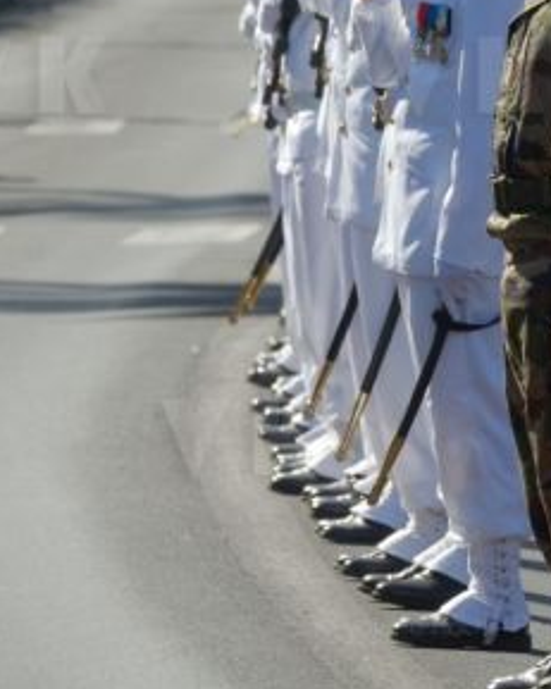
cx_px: 677
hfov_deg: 2.0
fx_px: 15888
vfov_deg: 2.5
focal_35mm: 779
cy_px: 148
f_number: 8
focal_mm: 200
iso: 160
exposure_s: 1/640
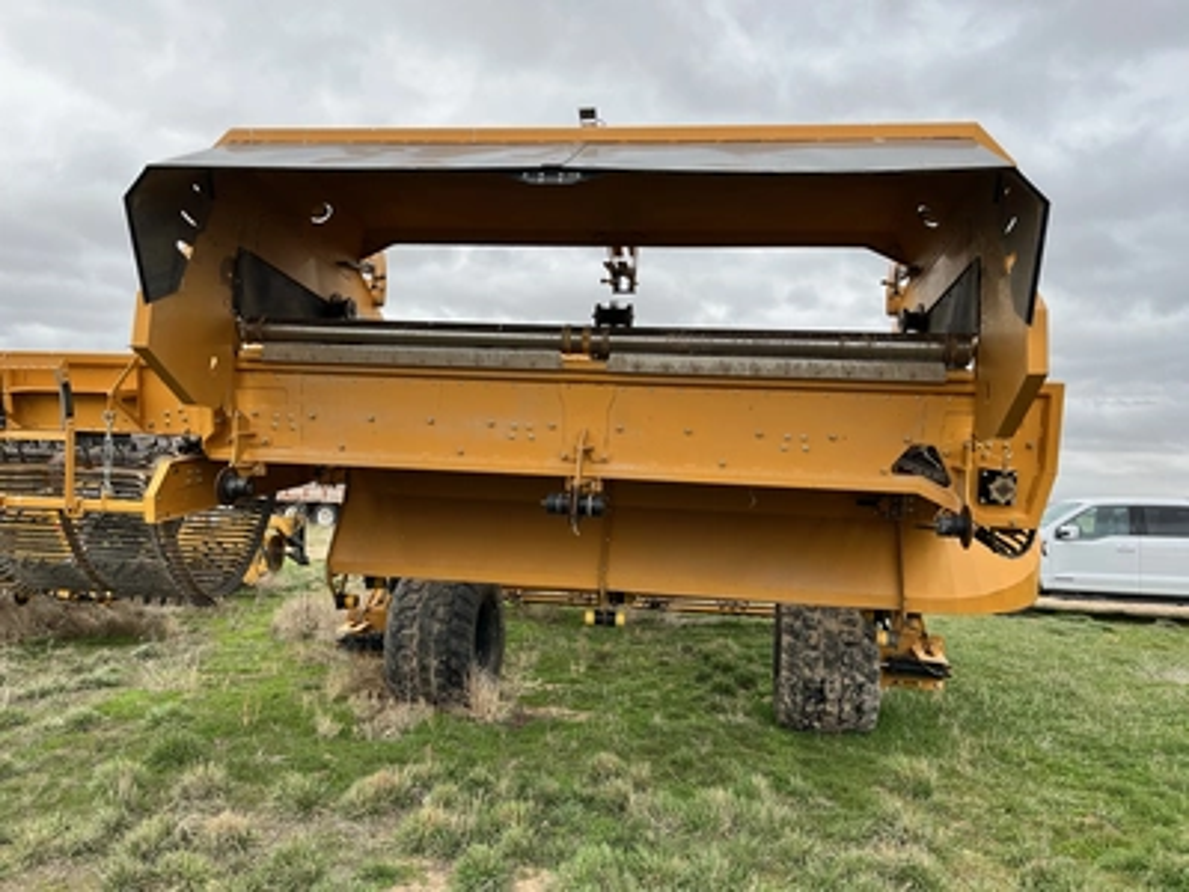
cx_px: 594
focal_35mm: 26
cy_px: 446
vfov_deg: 53.1
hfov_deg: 67.3
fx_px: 893
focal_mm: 5.1
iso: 50
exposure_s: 1/684
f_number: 1.6
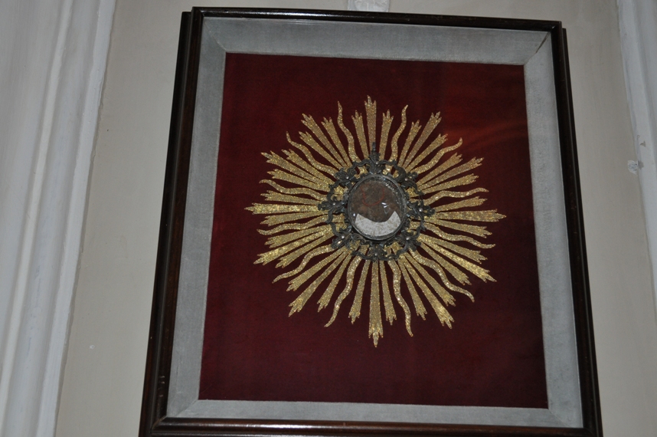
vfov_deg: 25.7
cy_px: 218
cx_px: 328
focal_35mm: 52
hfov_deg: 37.9
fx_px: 957
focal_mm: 35
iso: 800
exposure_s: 1/60
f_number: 5
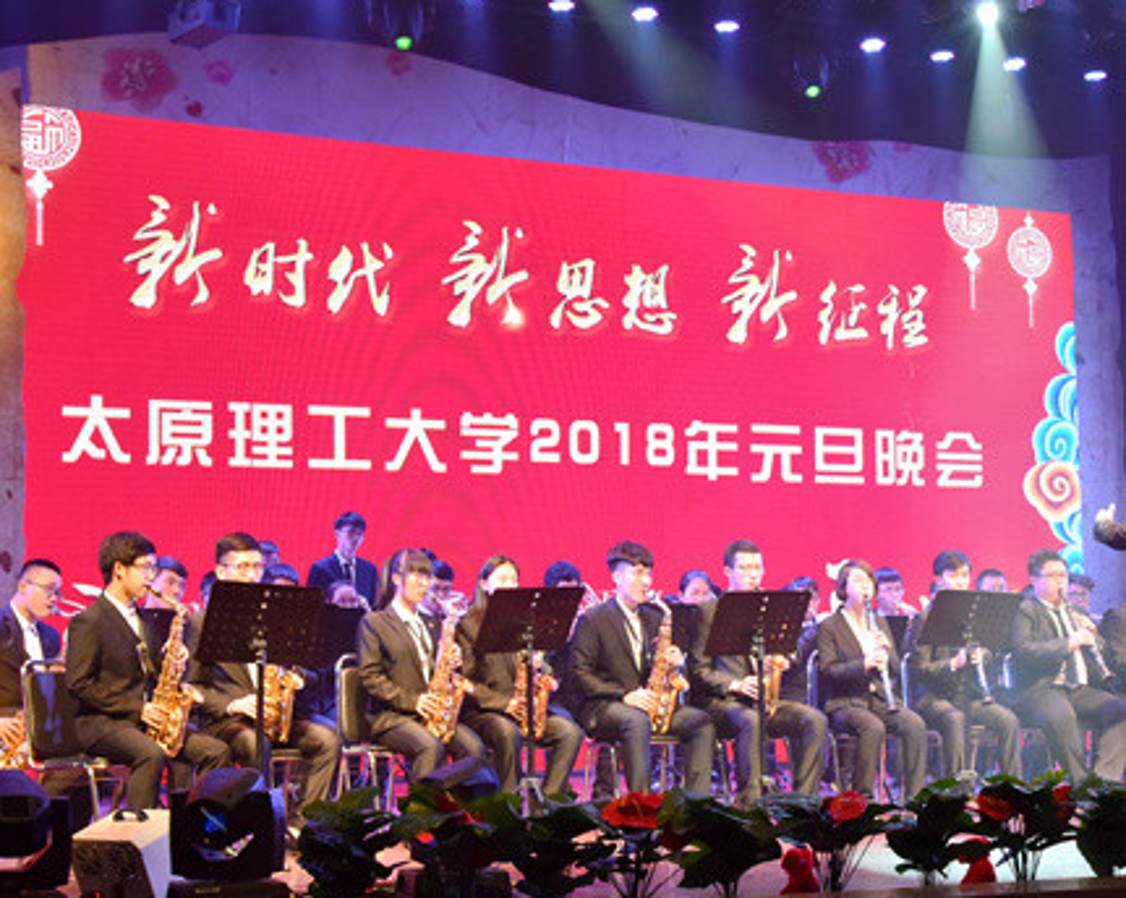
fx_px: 1931
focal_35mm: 58
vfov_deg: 26.1
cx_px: 849
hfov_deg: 31.9
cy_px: 578
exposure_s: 1/80
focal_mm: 38
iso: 2000
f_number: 10
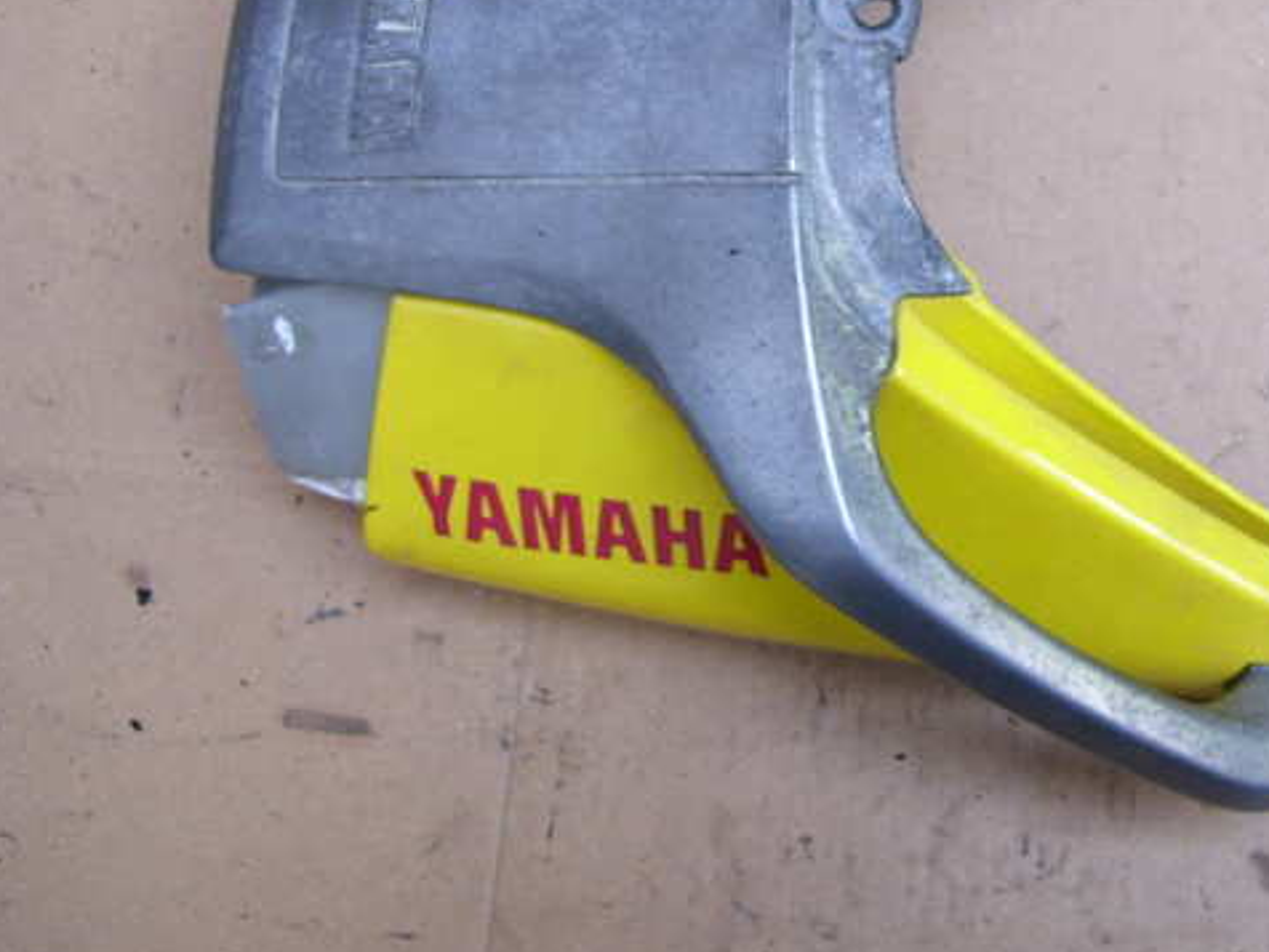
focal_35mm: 56
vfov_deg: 25.8
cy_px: 256
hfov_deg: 33.7
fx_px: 2053
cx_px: 944
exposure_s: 1/20
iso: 160
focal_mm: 6
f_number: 2.7
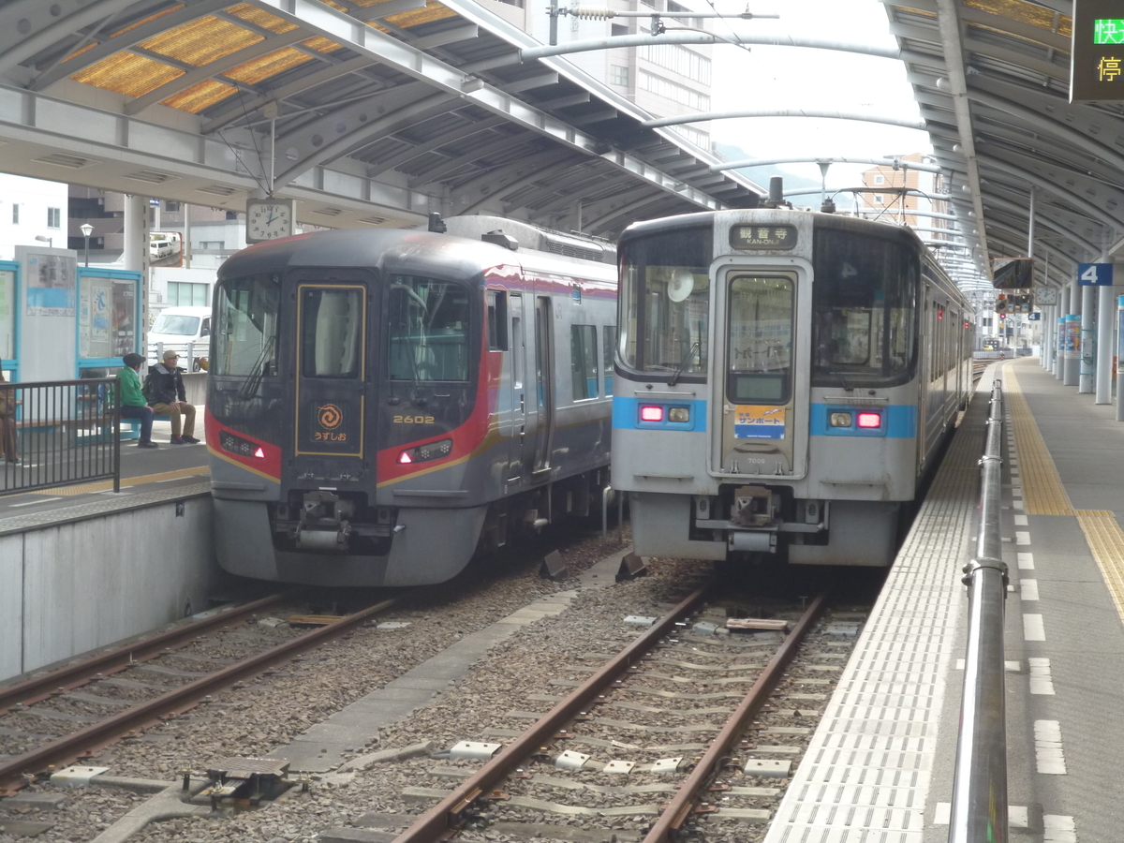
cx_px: 562
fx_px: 2046
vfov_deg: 23.3
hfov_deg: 30.7
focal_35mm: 63
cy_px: 422
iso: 160
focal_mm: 11.2
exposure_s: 1/80
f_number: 4.7
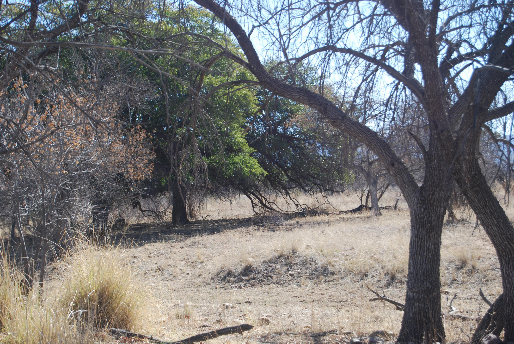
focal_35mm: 82
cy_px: 172
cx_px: 257
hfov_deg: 24.6
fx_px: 1179
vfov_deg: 16.6
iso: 100
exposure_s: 1/160
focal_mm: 55
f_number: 6.3
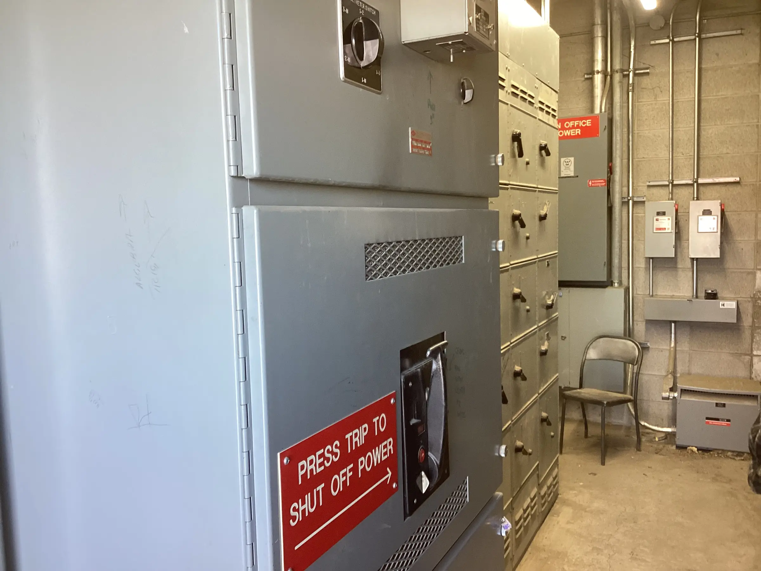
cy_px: 286
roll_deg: +1.6
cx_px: 380
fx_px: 682
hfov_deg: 58.4
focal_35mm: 31
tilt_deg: -5.9
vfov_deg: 45.4
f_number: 2.4
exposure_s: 1/60
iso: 80
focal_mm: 3.3
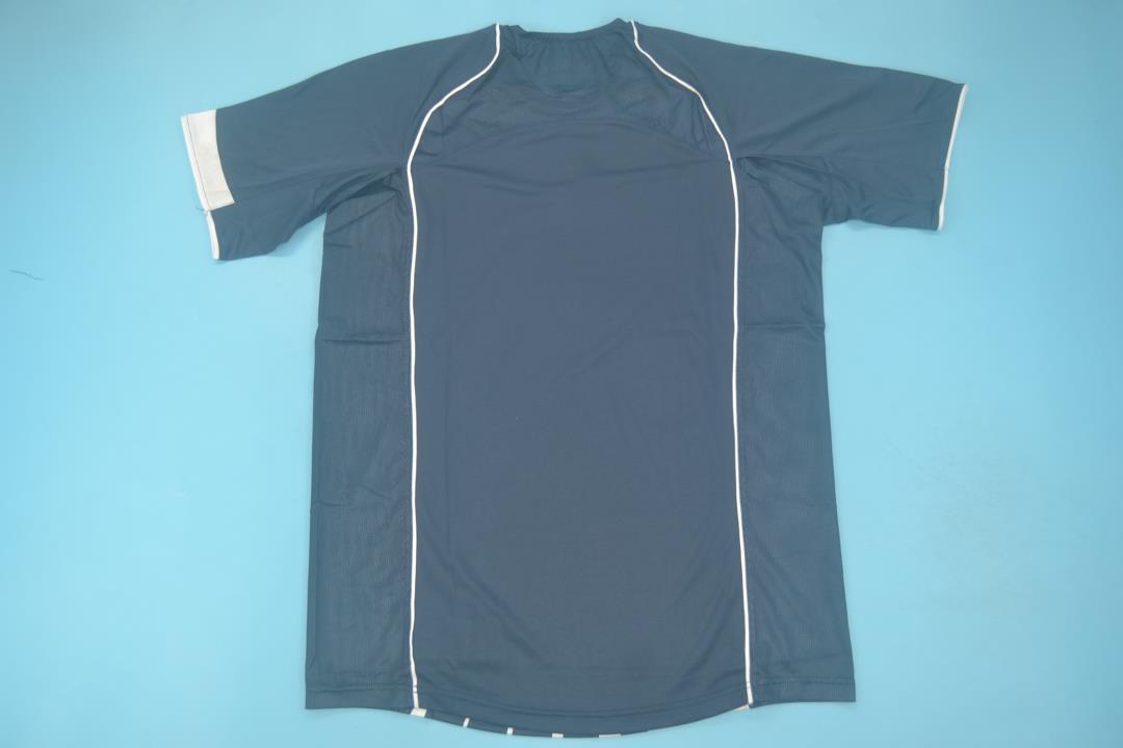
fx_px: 1029
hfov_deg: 57.2
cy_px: 374
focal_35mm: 33
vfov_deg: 40.0
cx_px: 562
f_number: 4
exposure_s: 1/60
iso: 200
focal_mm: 22
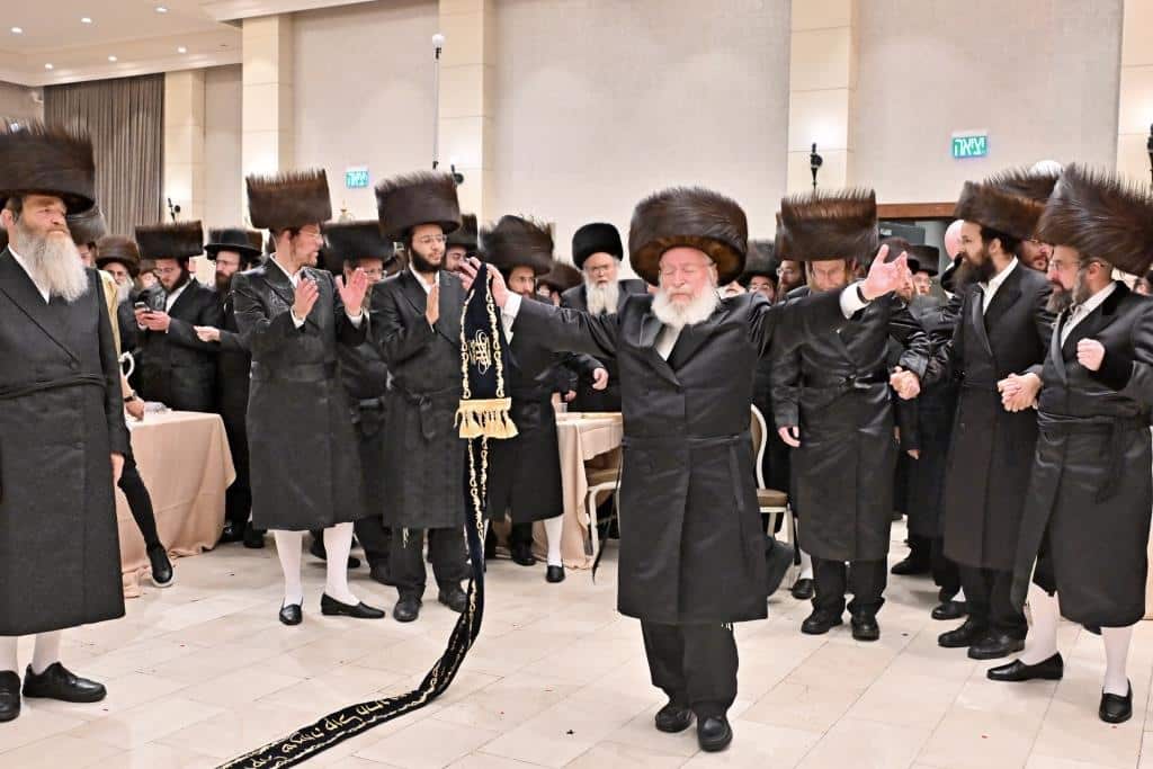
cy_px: 384
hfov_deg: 53.1
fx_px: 1153
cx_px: 576
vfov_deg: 36.9
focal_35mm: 36
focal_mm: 24
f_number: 4
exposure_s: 1/250
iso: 1600
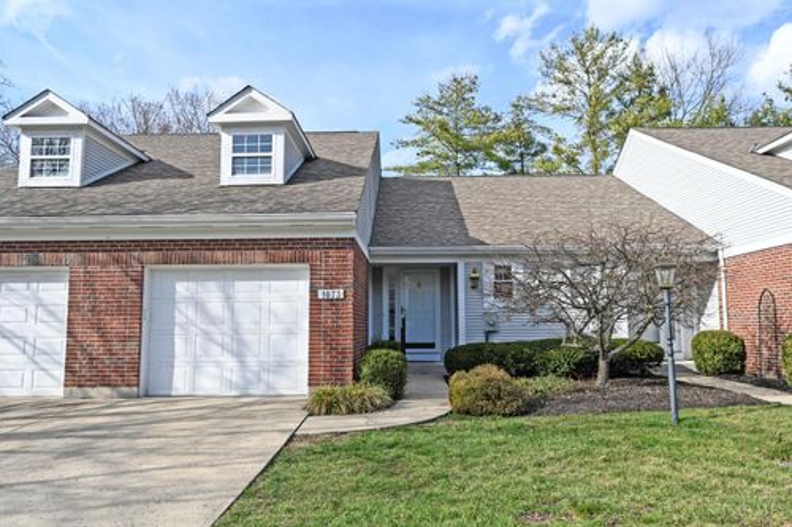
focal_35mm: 26
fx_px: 561
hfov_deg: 70.5
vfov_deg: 50.4
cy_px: 264
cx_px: 396
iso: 100
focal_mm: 25.5
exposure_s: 1/320
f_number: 6.3
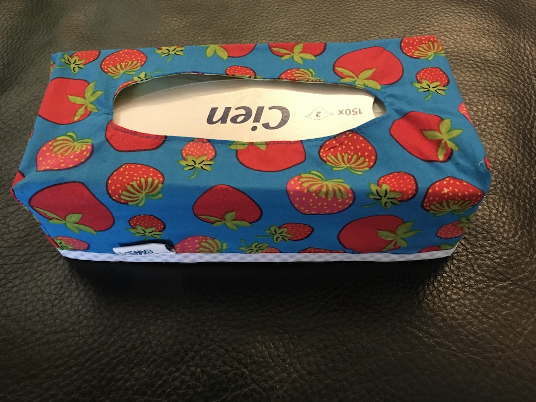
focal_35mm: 29
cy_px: 201
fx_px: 449
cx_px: 268
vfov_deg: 48.2
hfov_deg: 61.7
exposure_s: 1/17
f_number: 2.2
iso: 200
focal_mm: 4.15
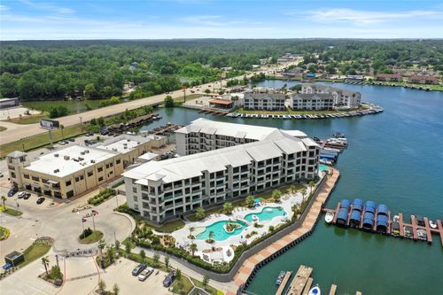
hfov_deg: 65.5
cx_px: 222
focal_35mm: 28
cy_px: 148
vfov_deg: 46.4
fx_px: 344
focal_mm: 10.26
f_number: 6.3
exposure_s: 1/640
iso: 100
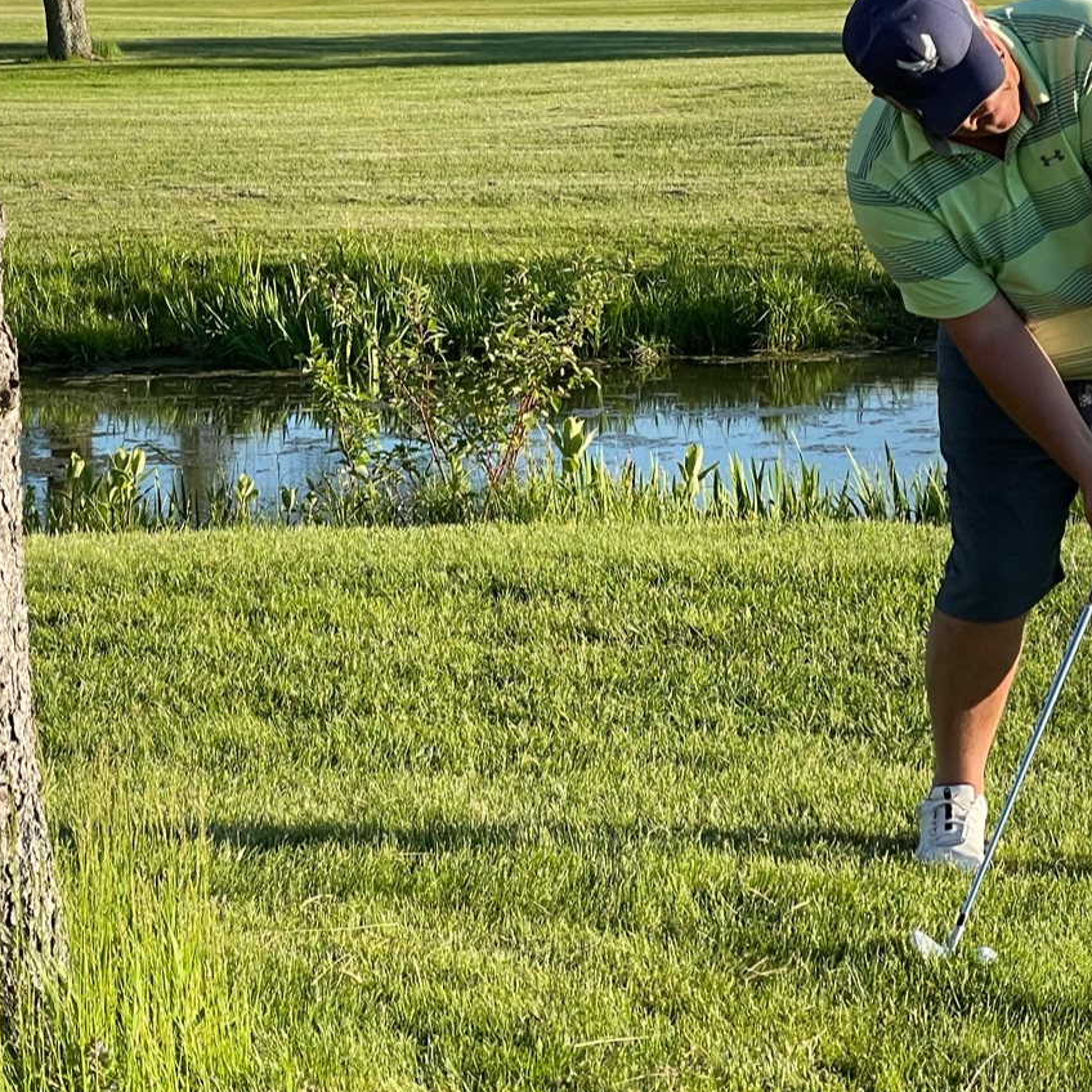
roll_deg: +2.8
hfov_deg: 15.6
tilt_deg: -5.0
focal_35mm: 111
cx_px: 195
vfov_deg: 15.7
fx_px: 3962
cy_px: 366
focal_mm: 6
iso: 25
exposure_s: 1/631
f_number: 2
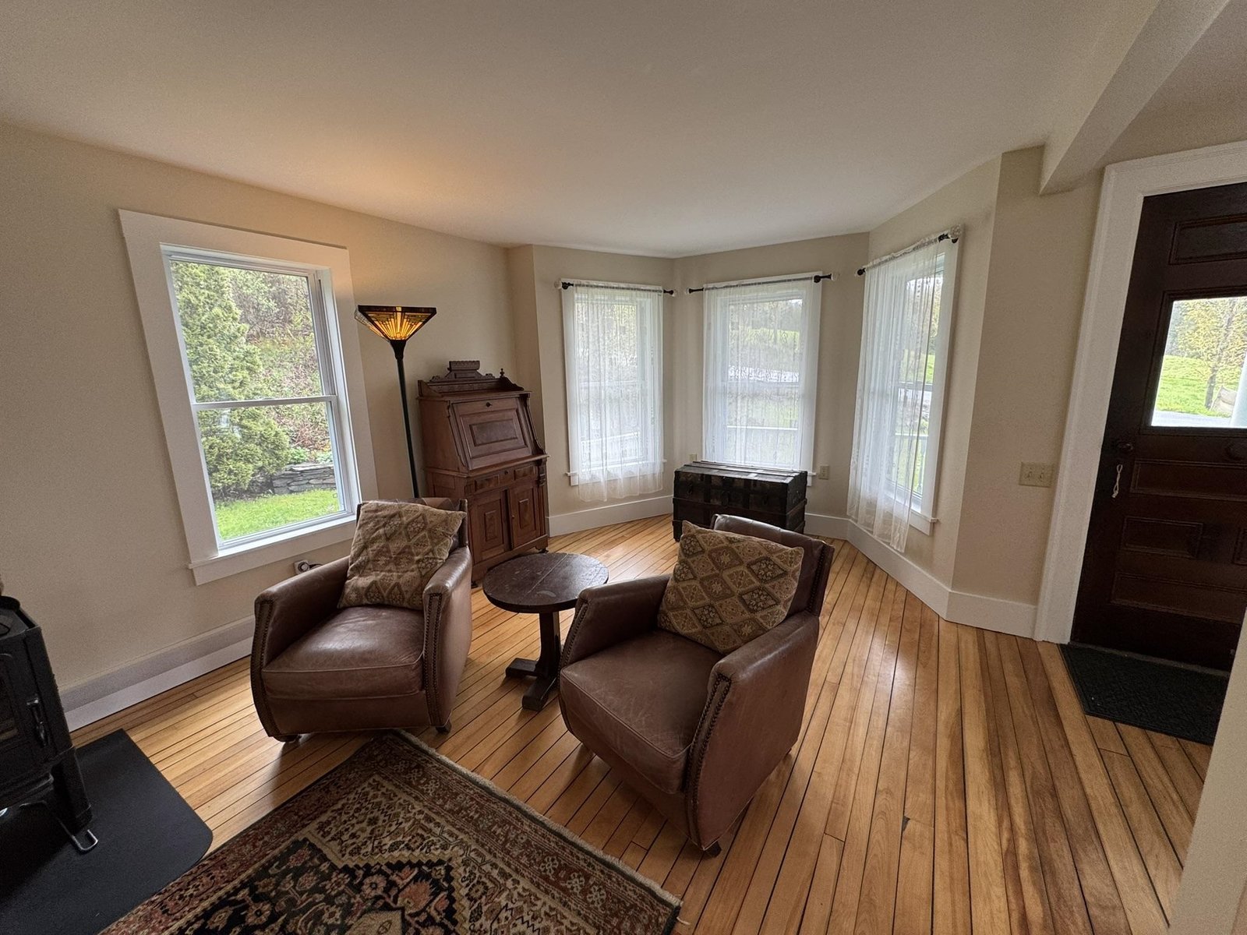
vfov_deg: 85.7
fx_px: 504
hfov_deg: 102.1
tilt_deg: -11.7
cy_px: 468
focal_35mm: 14
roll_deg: +1.4
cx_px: 624
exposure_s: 1/120
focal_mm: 2.22
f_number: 2.2
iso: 80
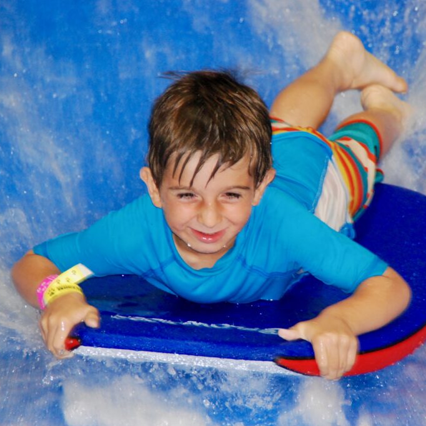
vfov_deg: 4.6
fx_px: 5333
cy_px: 213
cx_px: 230
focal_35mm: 383
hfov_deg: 4.6
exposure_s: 1/60
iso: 1400
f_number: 6.3
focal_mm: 200
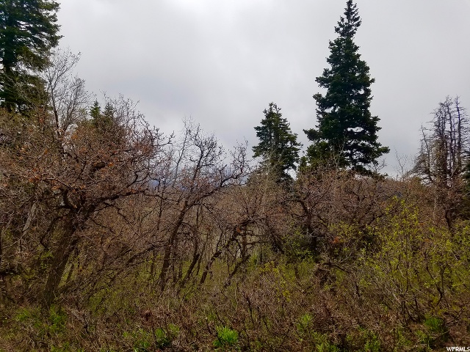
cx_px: 235
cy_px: 176
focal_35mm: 26
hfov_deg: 67.3
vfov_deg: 53.1
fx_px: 353
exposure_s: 1/5952
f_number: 1.7
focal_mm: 4.2
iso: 50
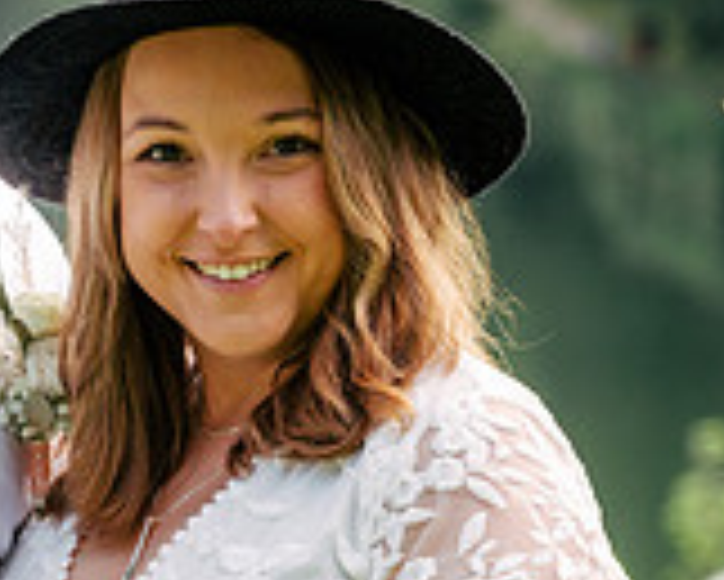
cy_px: 346
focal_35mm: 539
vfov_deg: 2.9
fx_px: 11556
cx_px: 31
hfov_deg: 3.6
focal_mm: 160
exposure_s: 1/250
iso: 500
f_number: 8
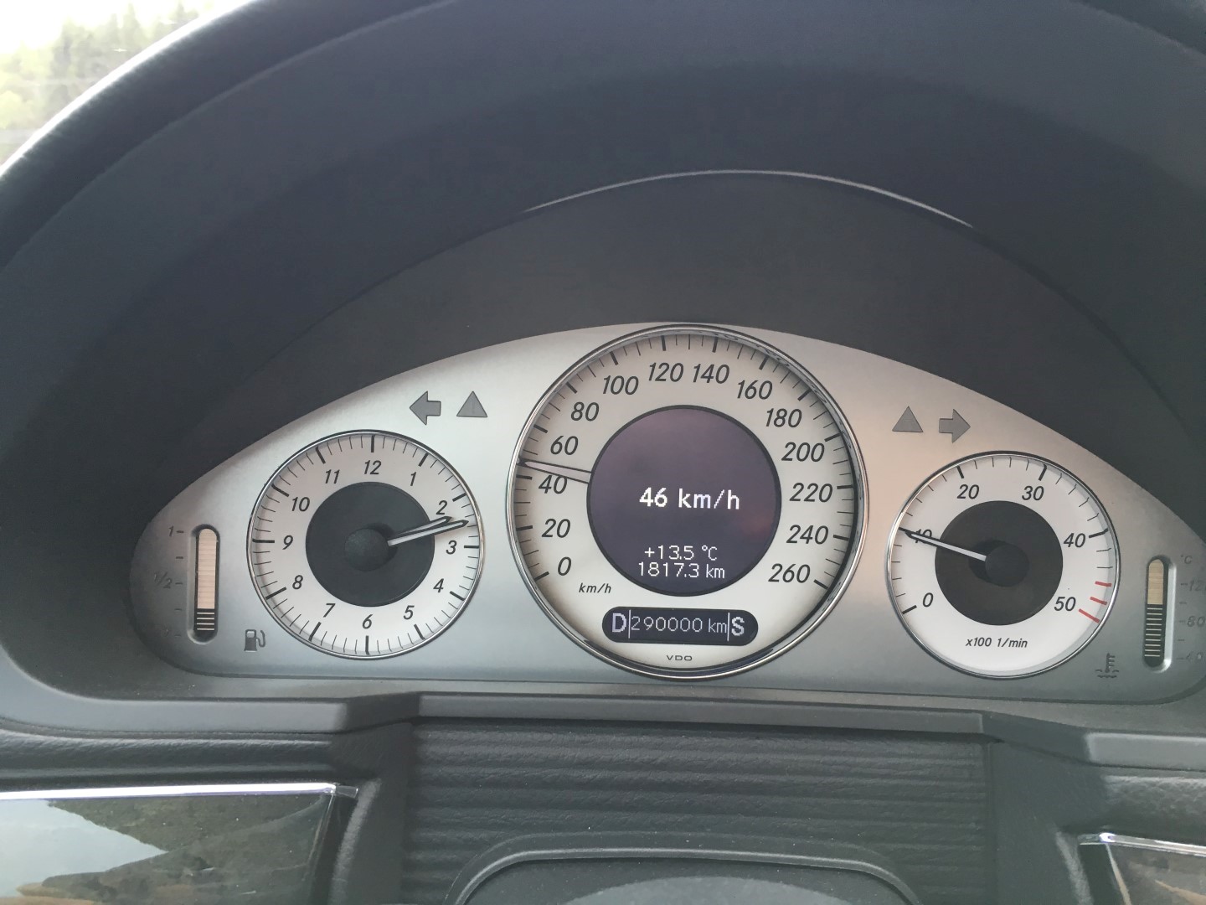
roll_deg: +0.9
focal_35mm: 29
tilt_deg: -22.3
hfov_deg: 61.7
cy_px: 452
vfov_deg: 48.2
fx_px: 1010
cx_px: 603
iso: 32
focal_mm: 4.15
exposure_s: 1/33
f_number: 2.2
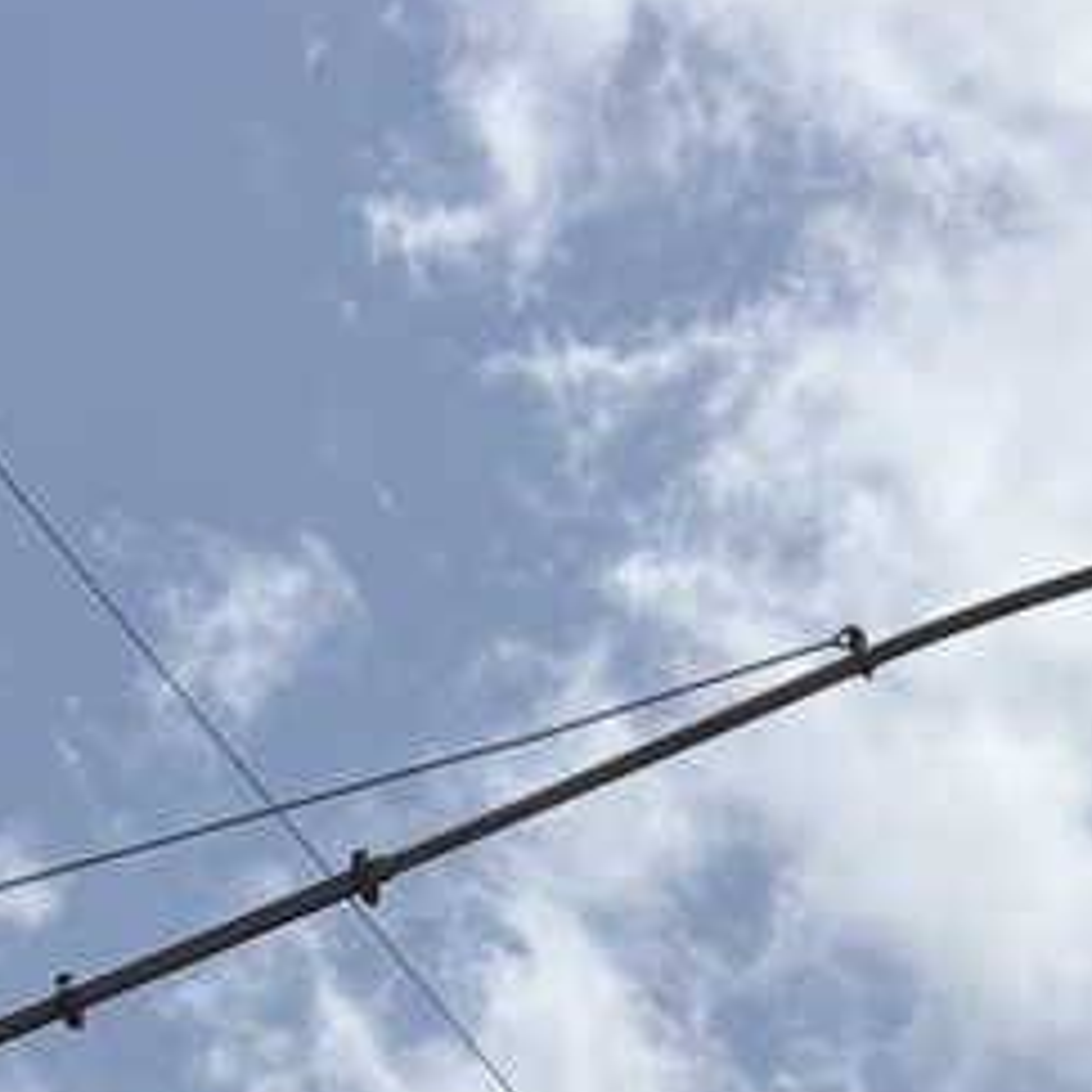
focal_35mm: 136
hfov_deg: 12.7
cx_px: 103
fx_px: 4854
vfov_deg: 10.2
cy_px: 3033
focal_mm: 5.96
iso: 50
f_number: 1.6
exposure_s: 1/7813
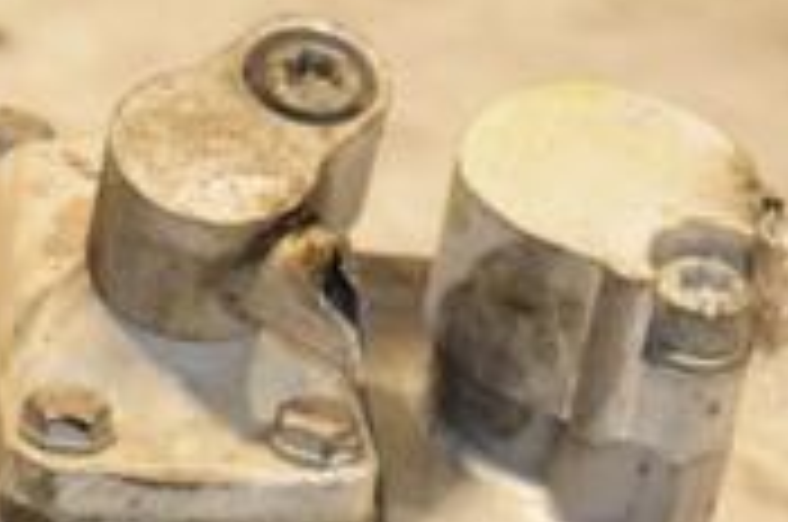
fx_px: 6533
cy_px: 738
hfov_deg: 6.9
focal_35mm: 299
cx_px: 68
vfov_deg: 4.6
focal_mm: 58
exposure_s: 1/160
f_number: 5
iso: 800
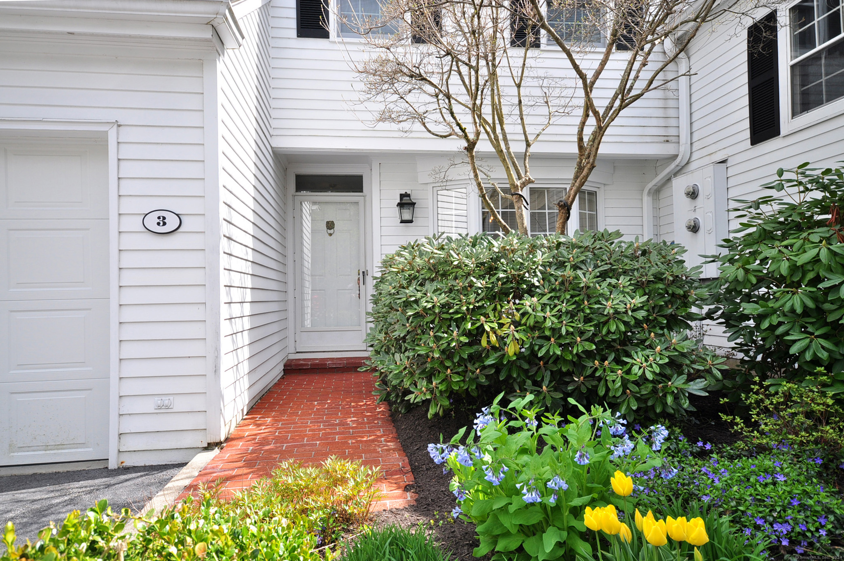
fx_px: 527
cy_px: 280
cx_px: 422
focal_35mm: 22
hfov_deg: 77.4
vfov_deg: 56.0
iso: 200
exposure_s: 1/200
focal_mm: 15
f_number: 8
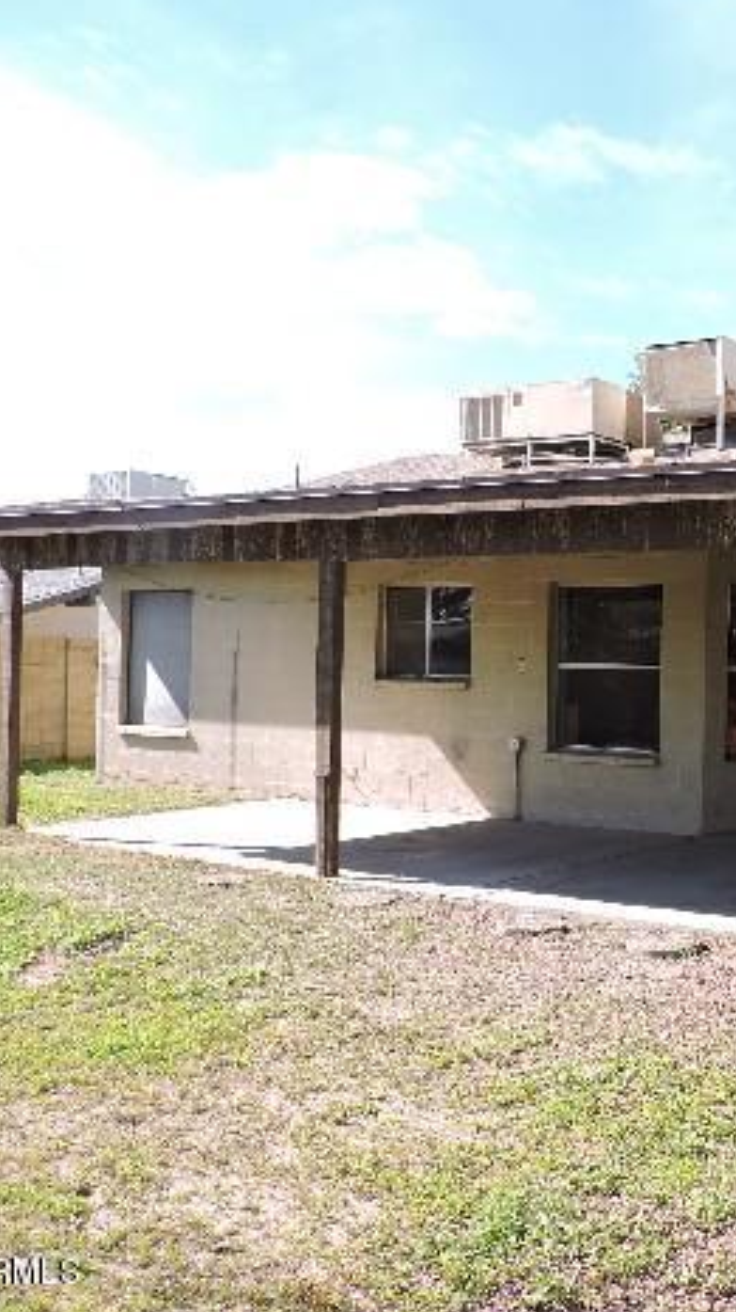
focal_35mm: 36
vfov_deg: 55.3
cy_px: 652
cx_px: 761
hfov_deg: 30.2
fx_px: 1251
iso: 100
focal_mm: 4.3
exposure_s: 1/500
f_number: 3
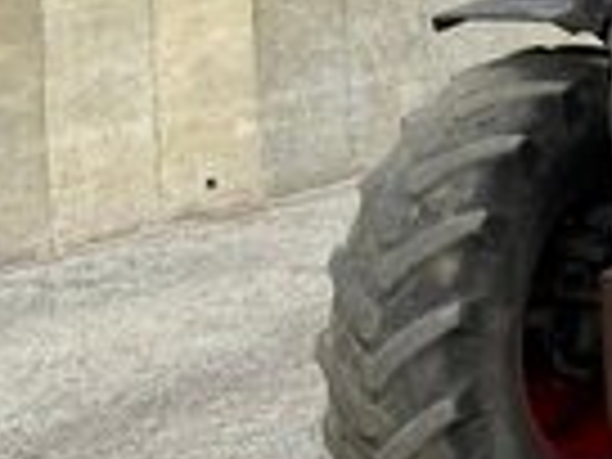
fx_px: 1874
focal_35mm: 106
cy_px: -310
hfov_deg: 16.5
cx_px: 981
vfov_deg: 12.9
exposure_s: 1/4673
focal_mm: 6.76
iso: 80
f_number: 1.78
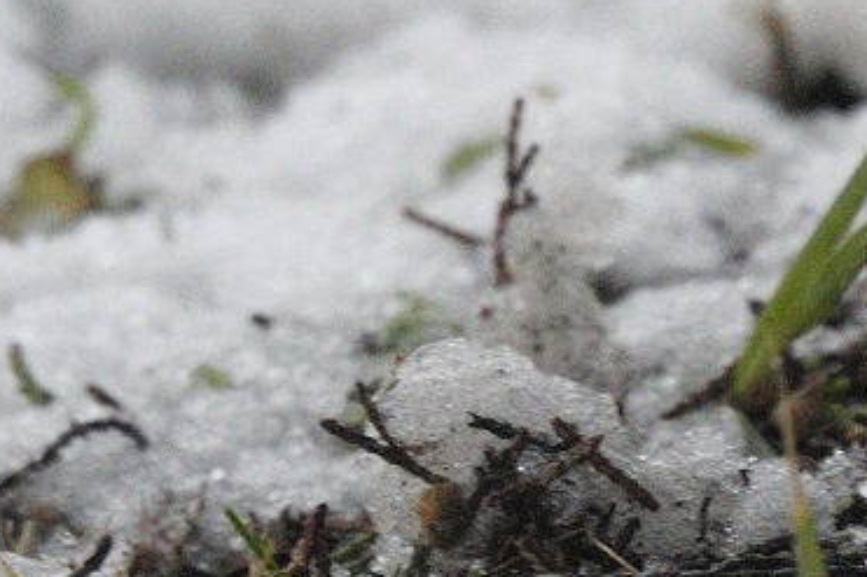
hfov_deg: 1.2
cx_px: 1164
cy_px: -126
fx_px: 42895
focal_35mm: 1782
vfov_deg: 0.8
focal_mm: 420
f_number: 5.6
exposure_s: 1/1250
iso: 1800
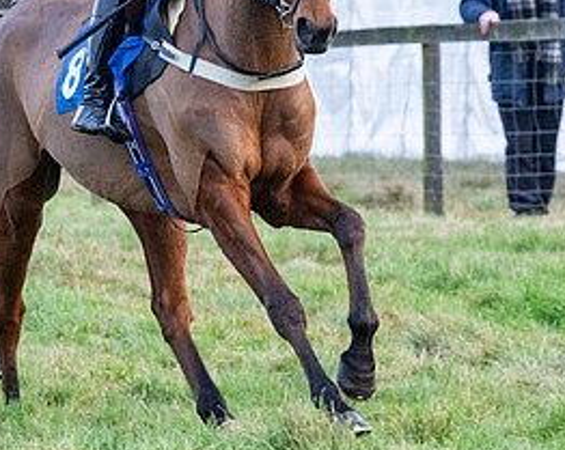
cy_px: 82
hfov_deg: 3.7
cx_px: 313
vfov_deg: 3.0
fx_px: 8636
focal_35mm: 517
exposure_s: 1/500
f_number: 4
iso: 1250
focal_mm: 120
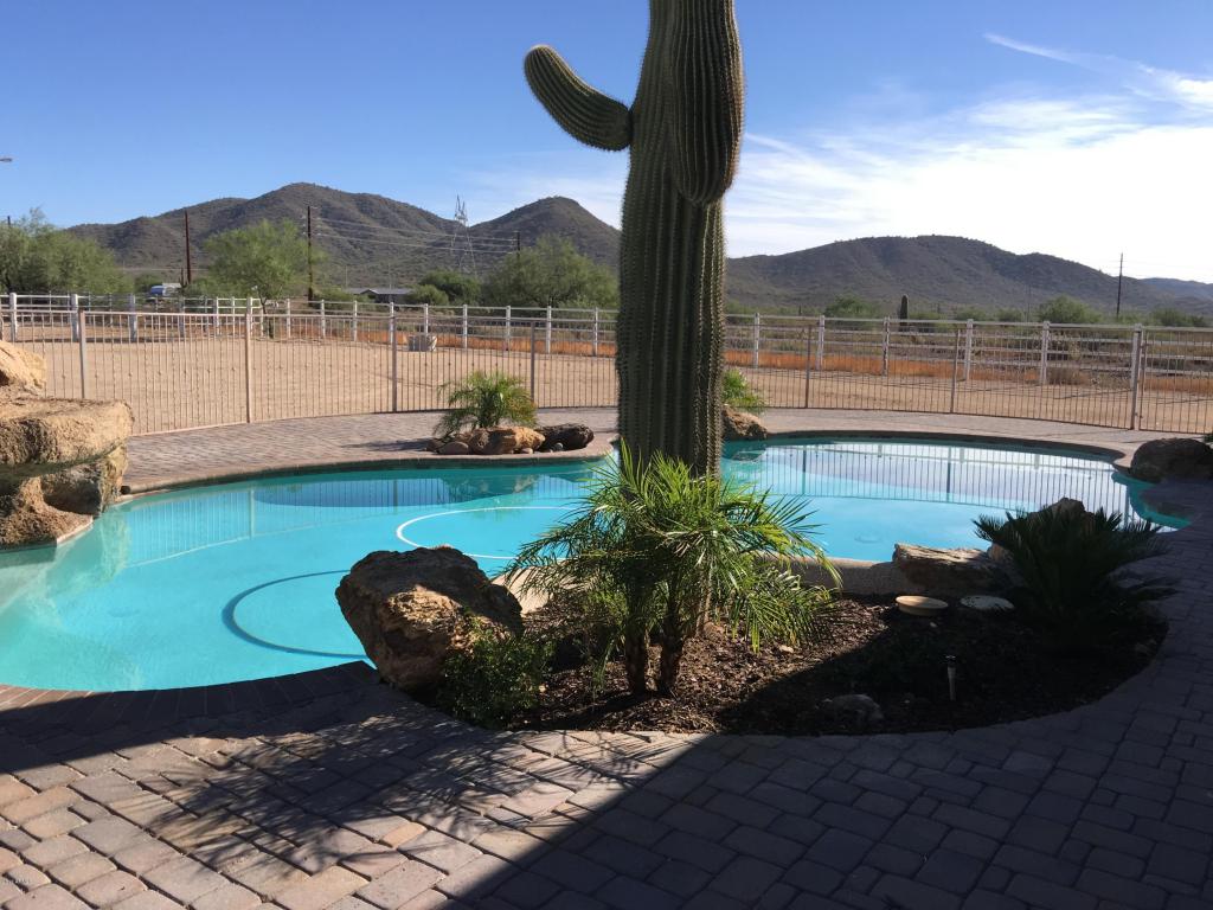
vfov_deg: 48.2
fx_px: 1016
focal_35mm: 29
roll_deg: -1.5
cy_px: 455
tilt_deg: -4.7
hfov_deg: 61.7
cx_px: 606
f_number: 2.2
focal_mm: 4.15
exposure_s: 1/1672
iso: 32
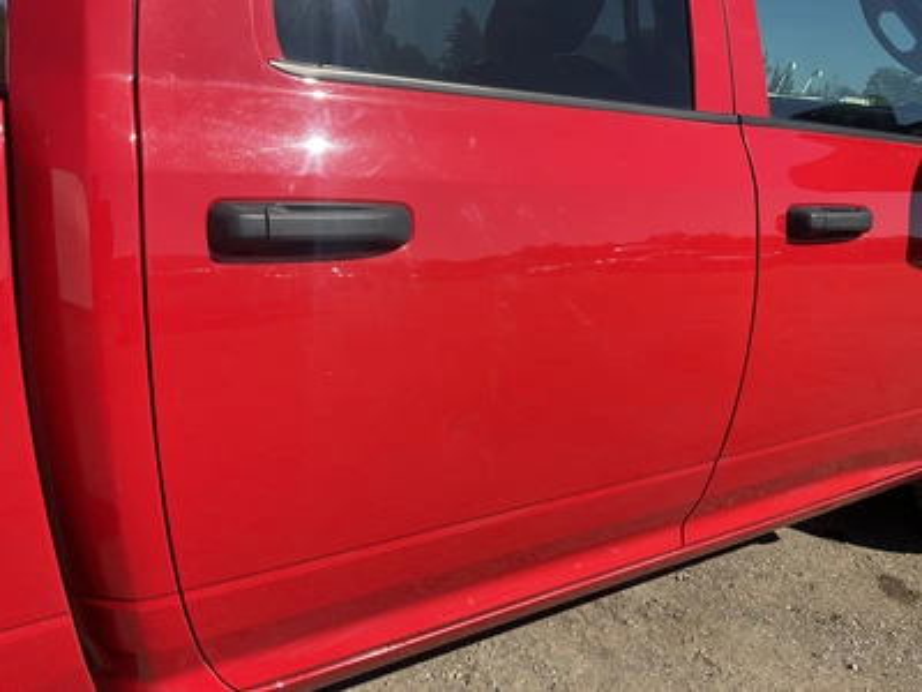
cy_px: 346
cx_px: 461
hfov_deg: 61.7
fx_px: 772
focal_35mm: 29
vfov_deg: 48.2
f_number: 1.8
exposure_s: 1/1144
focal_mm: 3
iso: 25
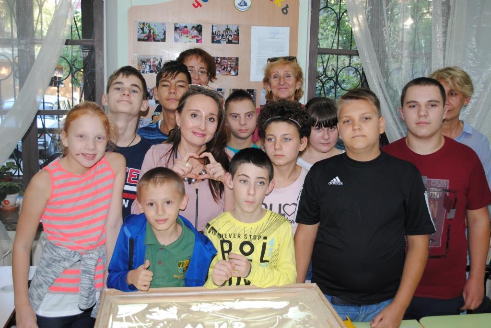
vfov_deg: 34.3
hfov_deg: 49.5
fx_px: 532
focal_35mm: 39
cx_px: 246
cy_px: 164
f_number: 4.5
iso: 400
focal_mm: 26
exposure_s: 1/60
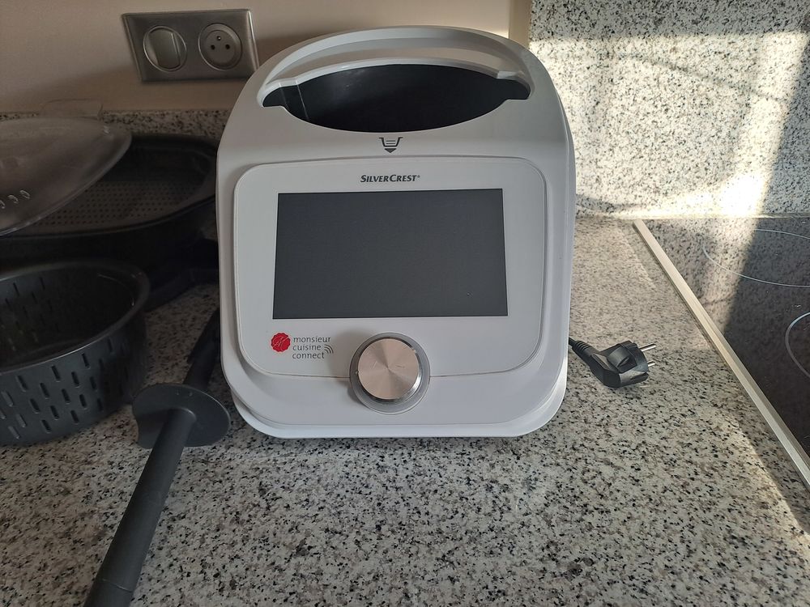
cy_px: 304
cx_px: 405
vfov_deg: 54.9
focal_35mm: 25
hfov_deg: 69.4
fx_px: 585
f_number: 1.8
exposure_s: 1/60
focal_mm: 4.65
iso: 64
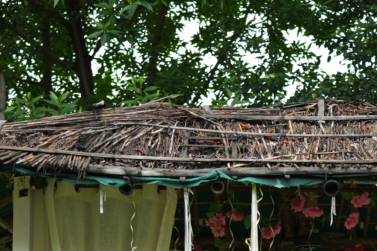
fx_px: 1257
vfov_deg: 10.9
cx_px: 314
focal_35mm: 120
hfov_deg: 16.9
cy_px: 389
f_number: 2.5
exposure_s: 1/160
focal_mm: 35
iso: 160
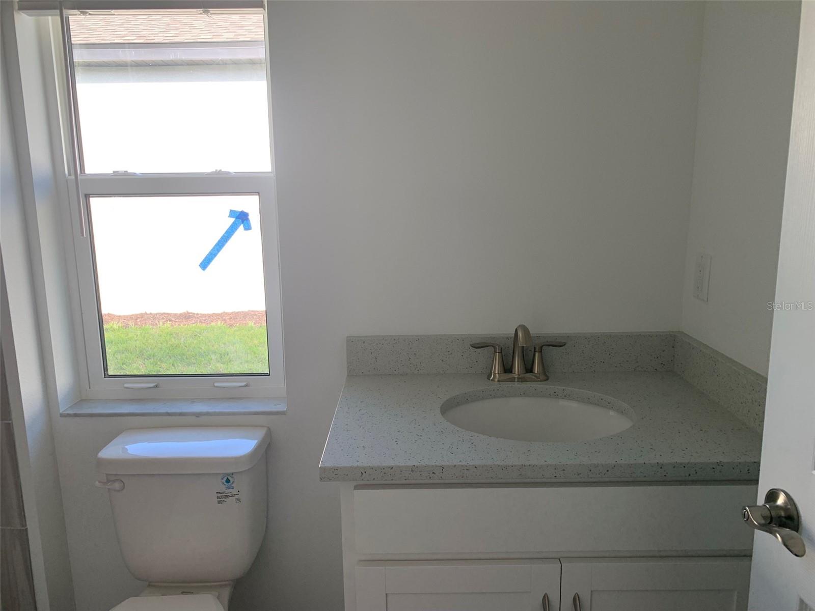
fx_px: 612
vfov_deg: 53.1
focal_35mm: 26
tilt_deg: -6.8
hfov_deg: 67.3
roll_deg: +1.2
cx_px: 408
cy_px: 306
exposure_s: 1/122
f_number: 1.8
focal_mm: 4.25
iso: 25
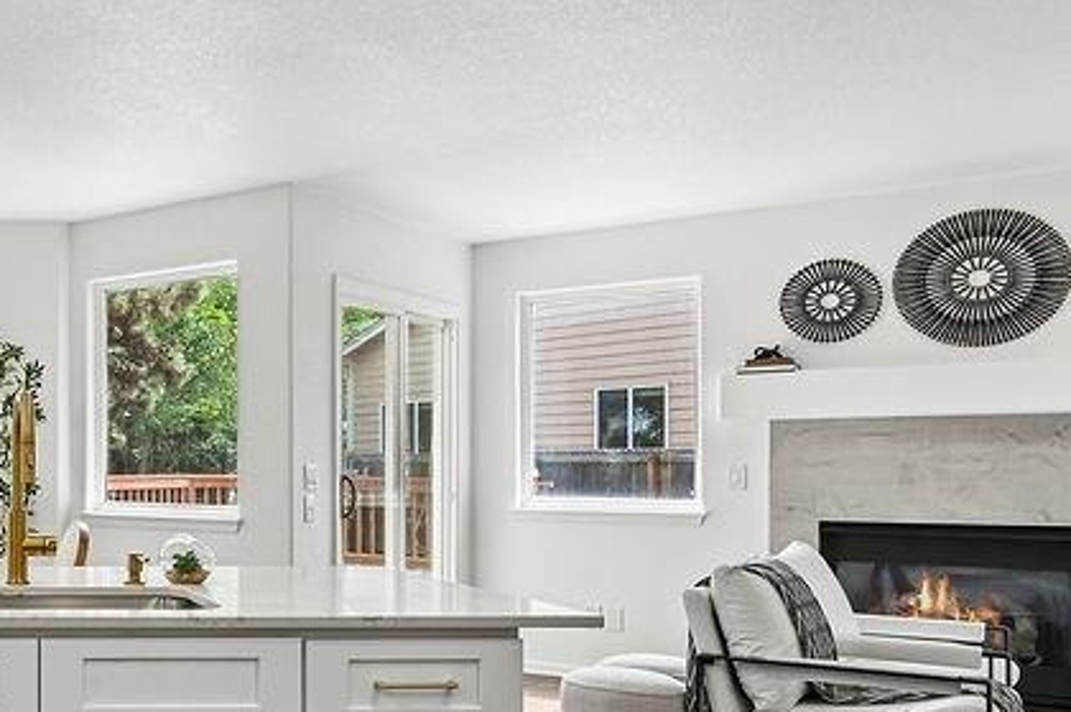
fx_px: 1159
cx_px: -69
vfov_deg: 33.7
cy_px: 499
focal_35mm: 39
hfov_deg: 41.1
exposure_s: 1/50
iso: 400
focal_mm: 16
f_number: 10
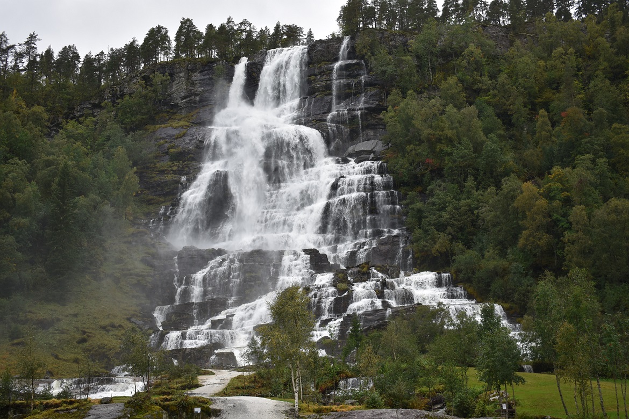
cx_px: 314
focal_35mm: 44
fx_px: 760
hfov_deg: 45.0
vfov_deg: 30.8
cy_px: 210
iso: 100
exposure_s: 1/100
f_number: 5
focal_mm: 29
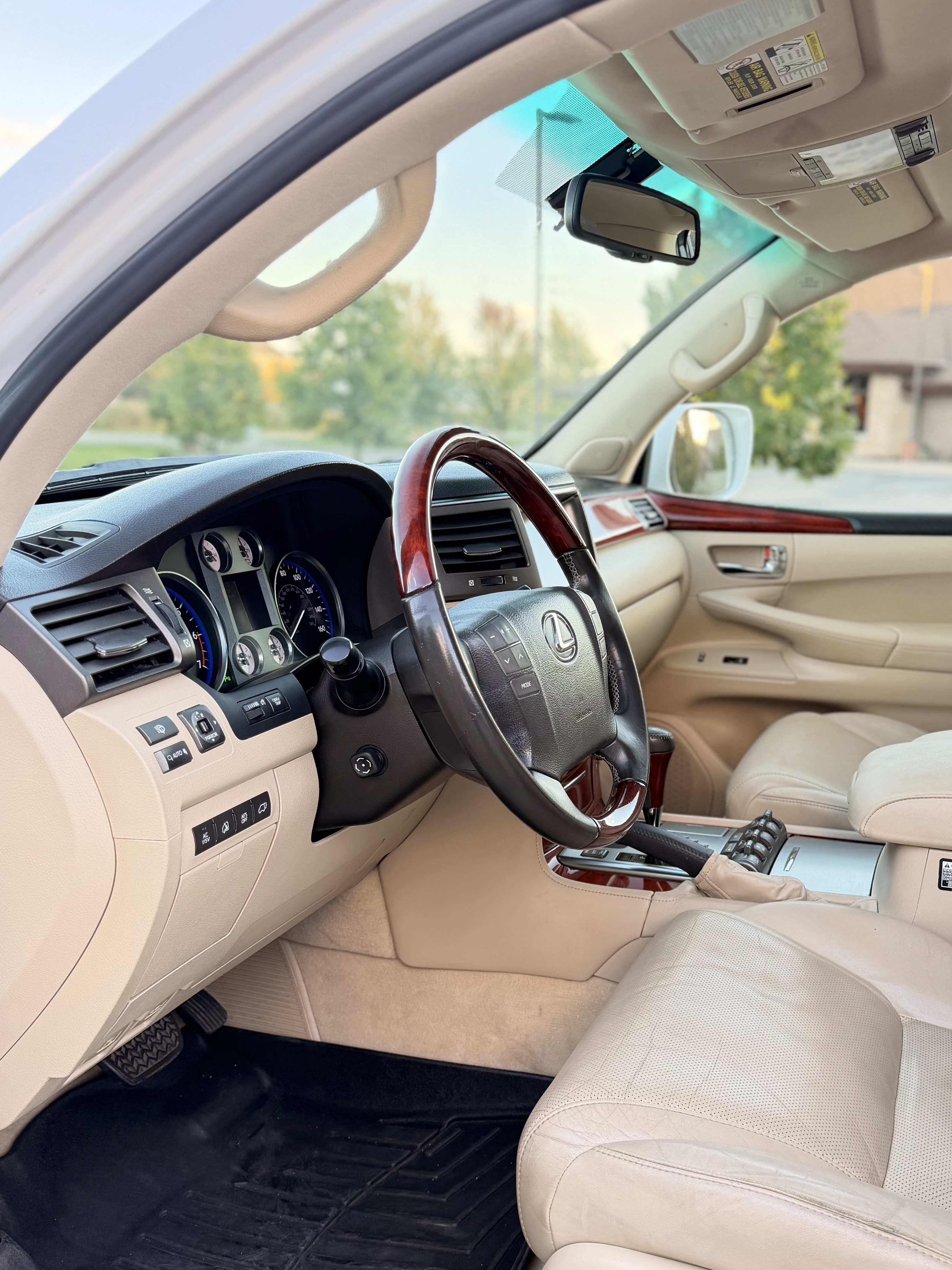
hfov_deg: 43.7
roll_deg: -2.0
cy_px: 722
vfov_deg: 56.6
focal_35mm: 32
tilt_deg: -14.5
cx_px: 615
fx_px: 1173
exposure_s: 1/121
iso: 160
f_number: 1.78
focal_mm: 6.76
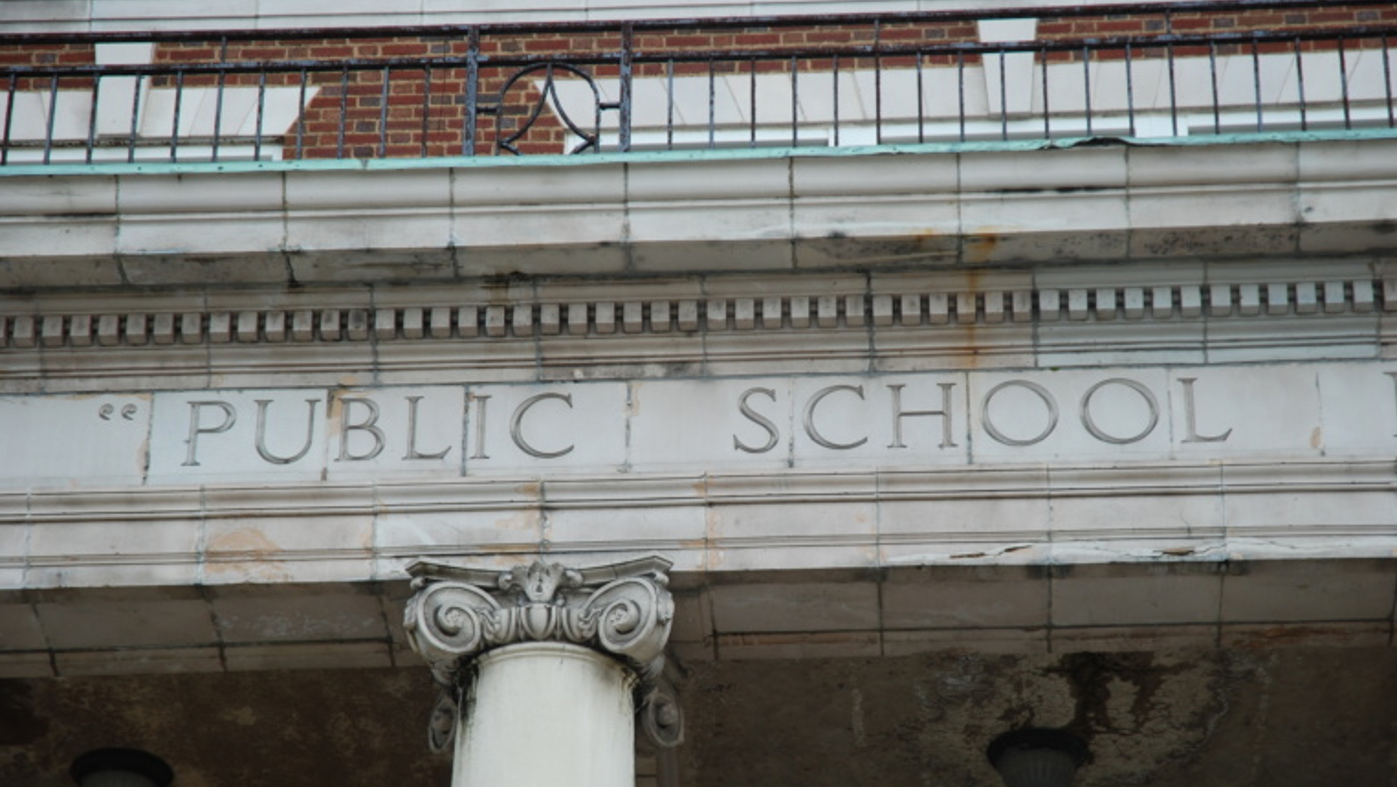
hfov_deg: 19.3
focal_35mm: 111
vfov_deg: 10.9
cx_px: 700
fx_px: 4113
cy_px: 462
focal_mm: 70
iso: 200
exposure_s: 1/400
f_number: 5
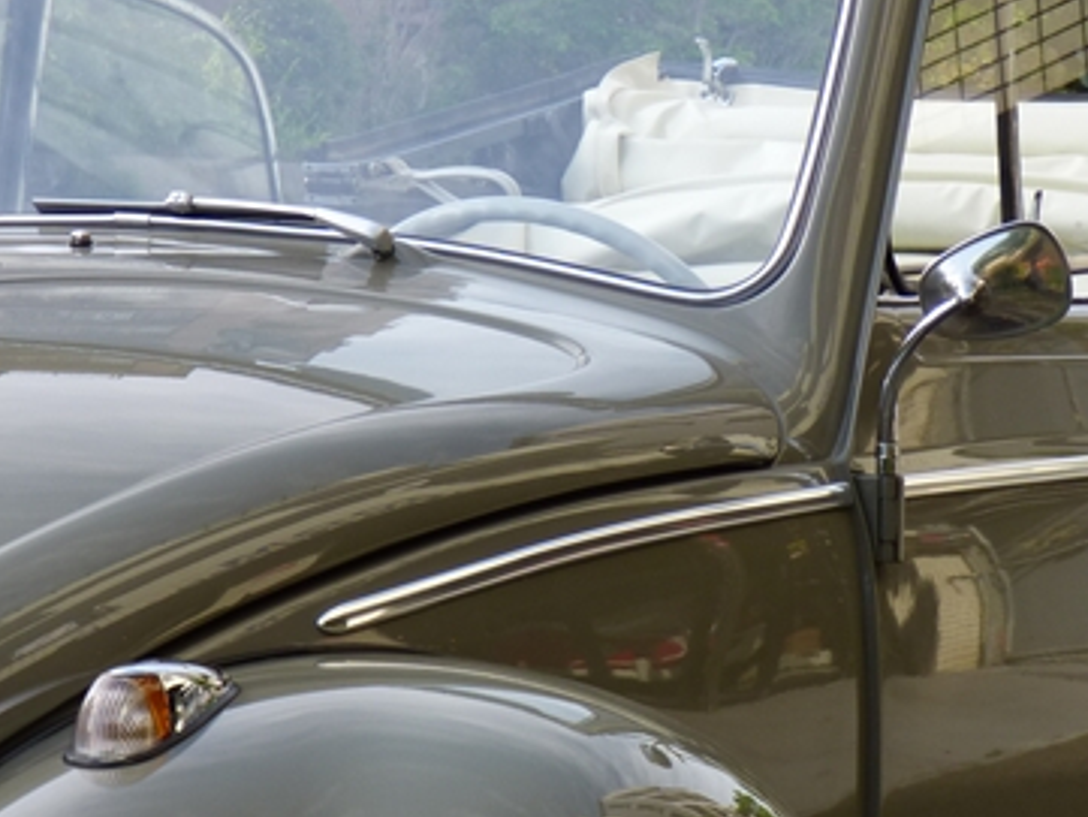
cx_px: 717
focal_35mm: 156
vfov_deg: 9.5
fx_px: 4905
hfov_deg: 12.6
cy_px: 407
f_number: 4.5
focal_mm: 14.74
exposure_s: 1/250
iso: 100
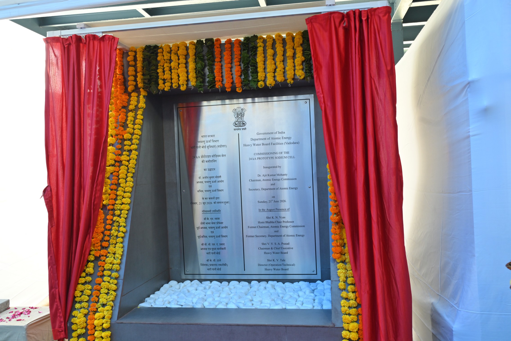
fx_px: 468
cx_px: 256
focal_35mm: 33
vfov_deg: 40.0
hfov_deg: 57.2
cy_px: 170
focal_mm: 33
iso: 1000
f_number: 6.3
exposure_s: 1/125
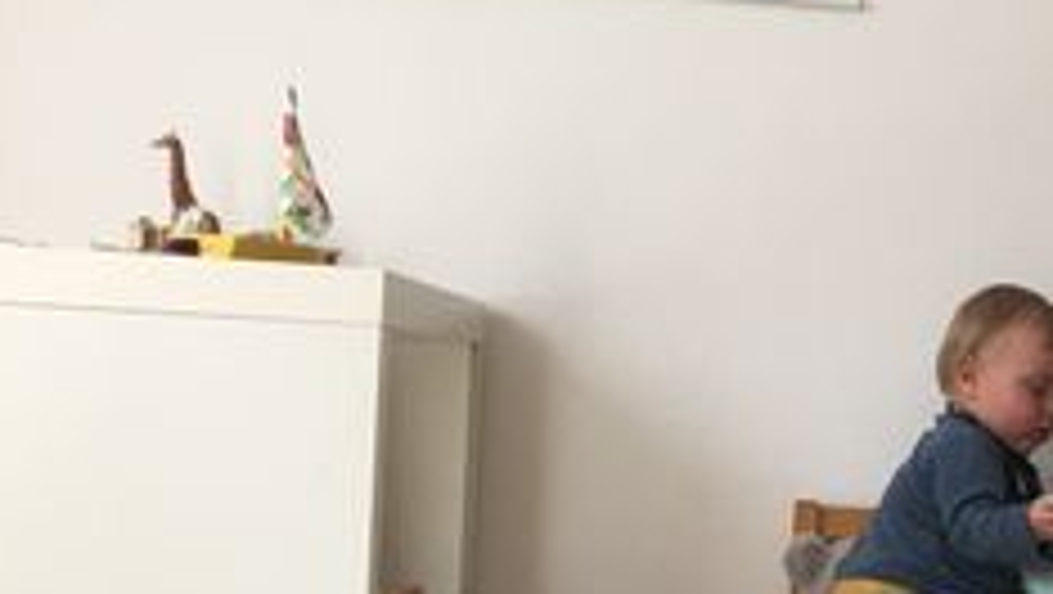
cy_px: 468
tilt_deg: -0.1
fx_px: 2263
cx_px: 1152
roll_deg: -2.2
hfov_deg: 24.5
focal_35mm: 81
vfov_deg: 14.9
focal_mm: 4.15
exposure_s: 1/33
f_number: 2.2
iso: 64
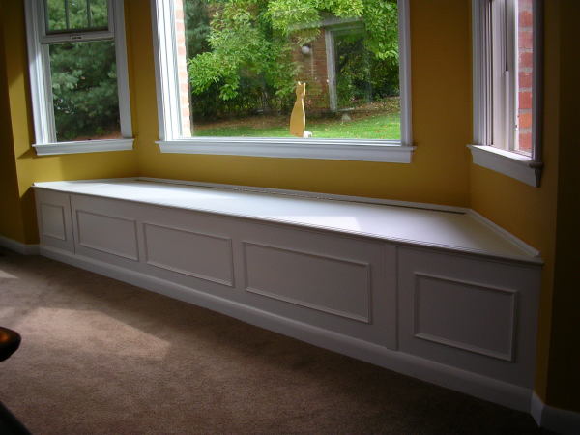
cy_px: 218
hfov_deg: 49.0
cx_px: 290
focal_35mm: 38
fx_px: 637
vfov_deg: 37.7
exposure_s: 1/84.6
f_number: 2.8
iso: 50
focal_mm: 5.8
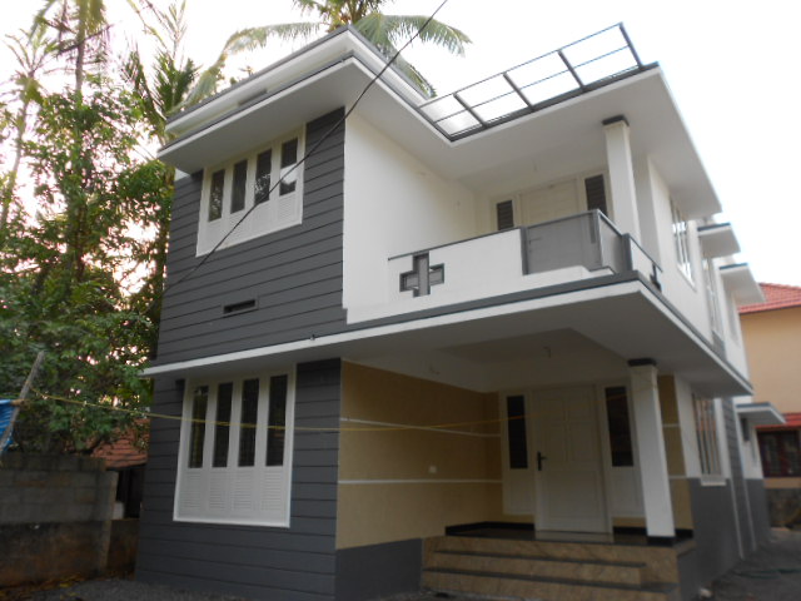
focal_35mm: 26
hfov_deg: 67.3
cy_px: 300
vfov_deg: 53.1
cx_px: 400
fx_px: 602
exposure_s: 1/80
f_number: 3.2
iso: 80
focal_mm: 4.6
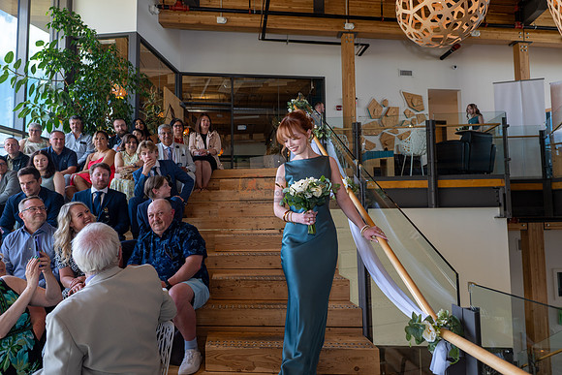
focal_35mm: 24
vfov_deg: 53.2
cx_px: 281
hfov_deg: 73.7
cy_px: 188
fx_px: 375
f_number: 3.5
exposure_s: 1/125
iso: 200
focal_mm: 24
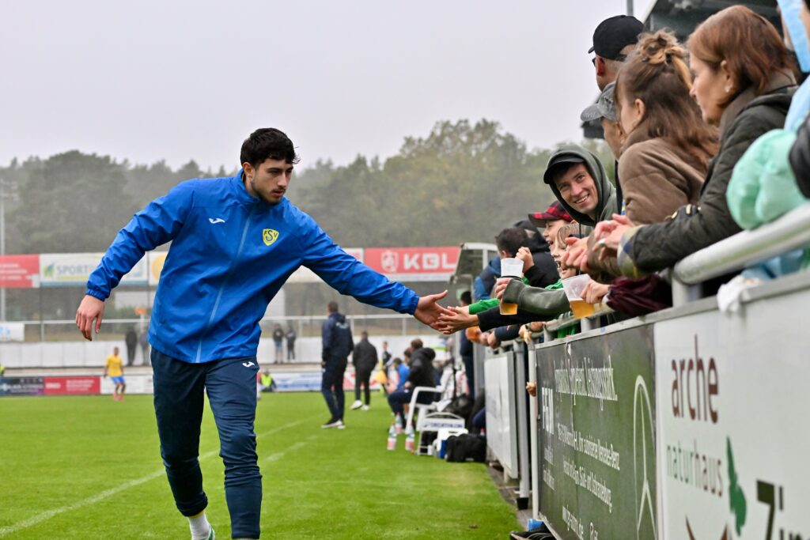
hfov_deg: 25.4
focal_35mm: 80
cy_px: 270
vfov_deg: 17.1
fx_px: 1800
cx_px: 405
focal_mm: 80
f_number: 4.5
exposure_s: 1/1600
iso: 3200
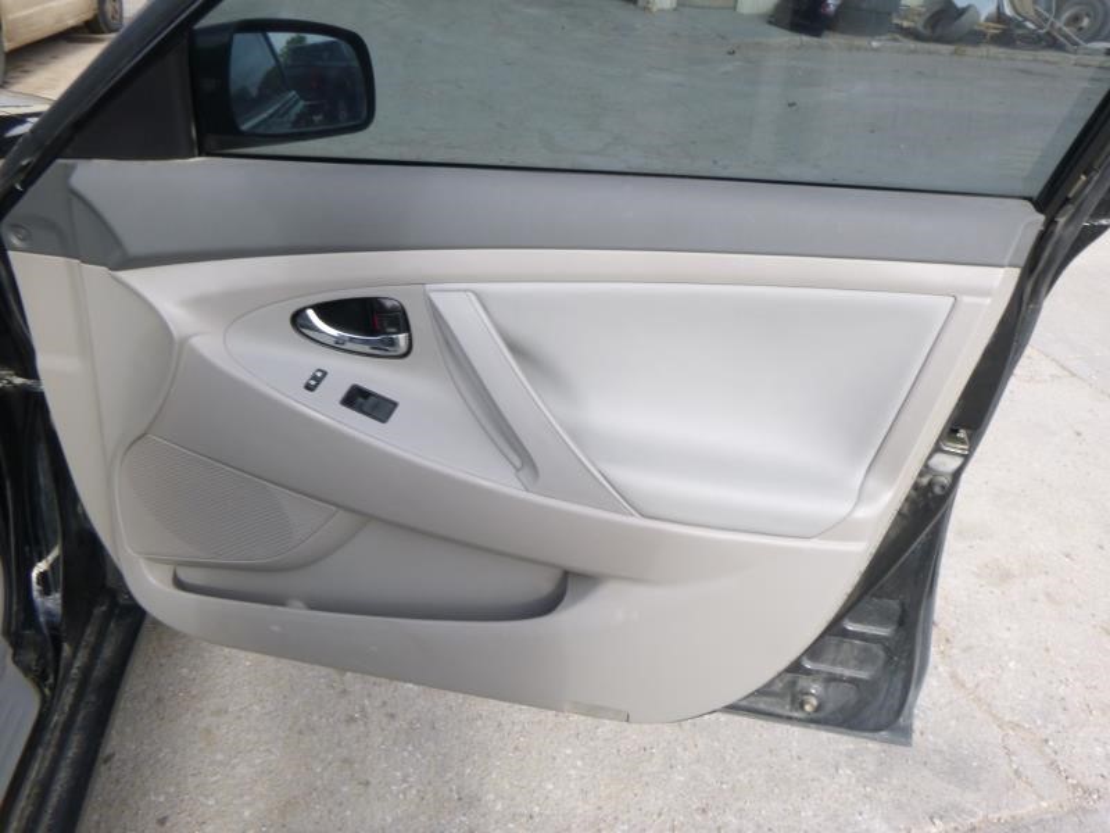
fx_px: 802
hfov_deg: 69.4
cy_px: 416
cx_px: 555
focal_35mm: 25
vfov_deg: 54.9
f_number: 3.9
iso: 100
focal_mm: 4.5
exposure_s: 1/160
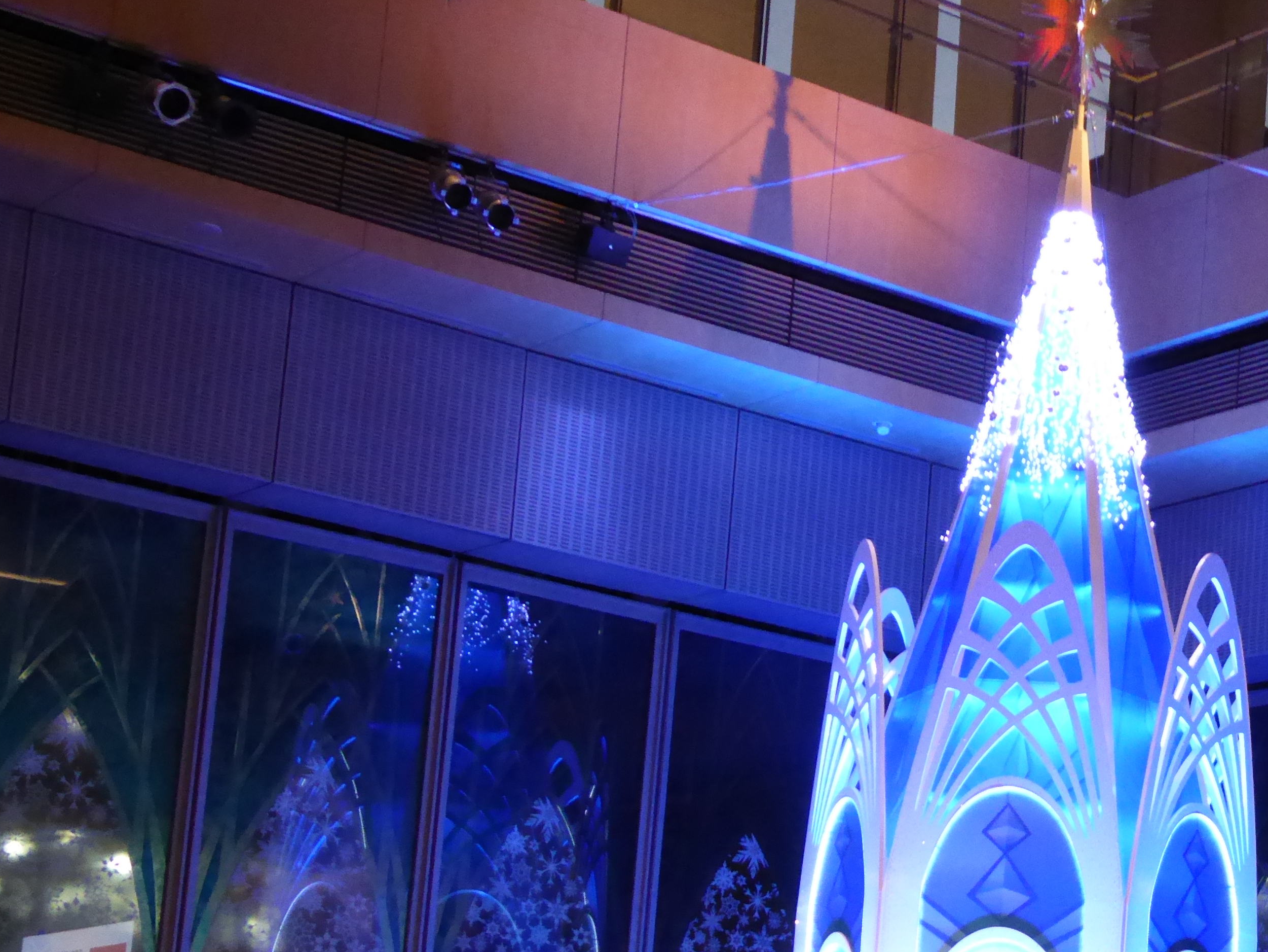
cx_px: 1128
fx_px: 3297
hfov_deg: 21.3
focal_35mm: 90
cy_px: 910
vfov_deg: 16.1
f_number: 3.9
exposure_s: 1/30
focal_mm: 7.8
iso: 800
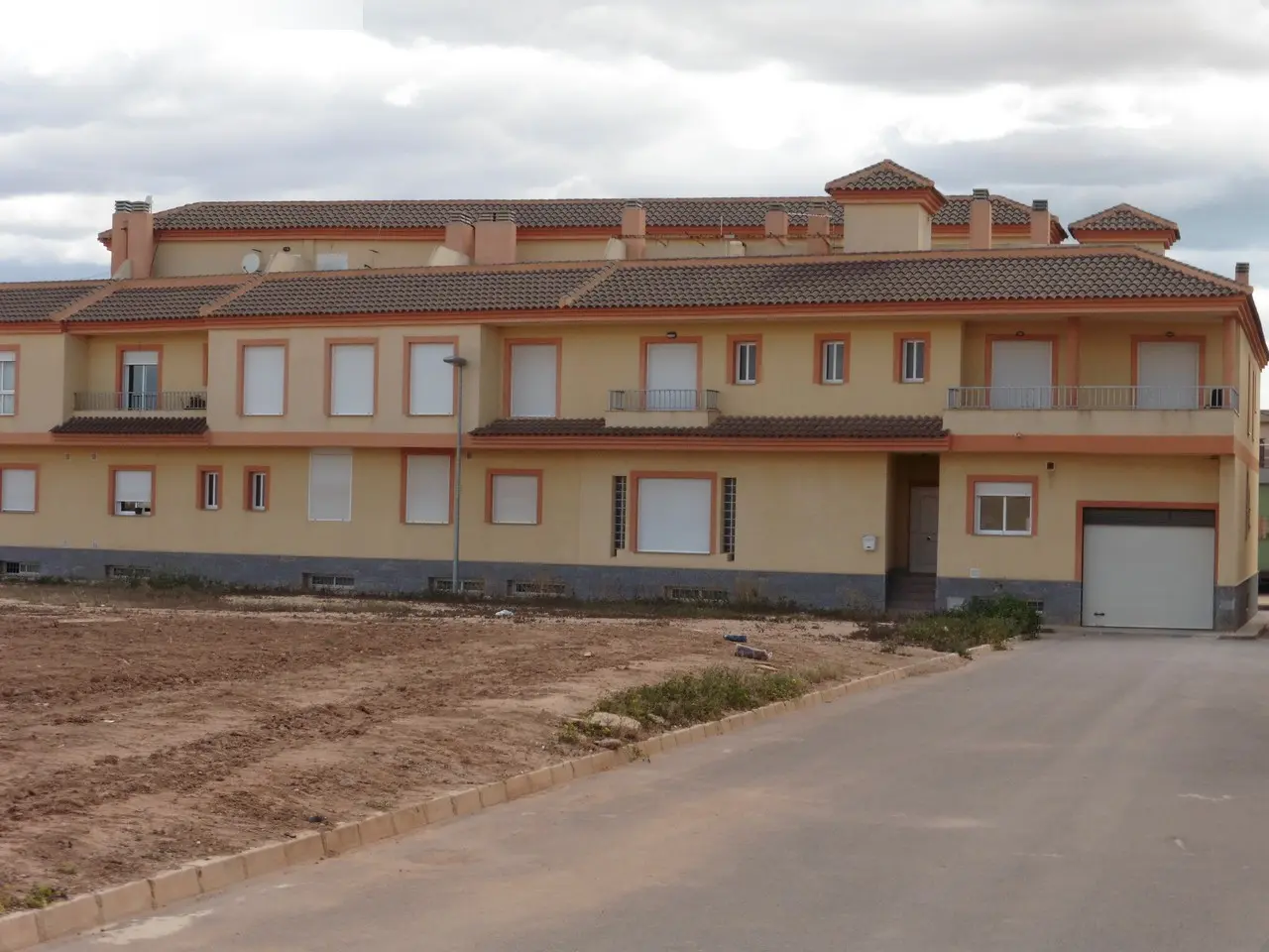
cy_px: 476
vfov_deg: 21.0
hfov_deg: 27.8
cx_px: 634
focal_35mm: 70
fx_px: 2566
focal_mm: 12.5
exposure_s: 1/400
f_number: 5
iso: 100
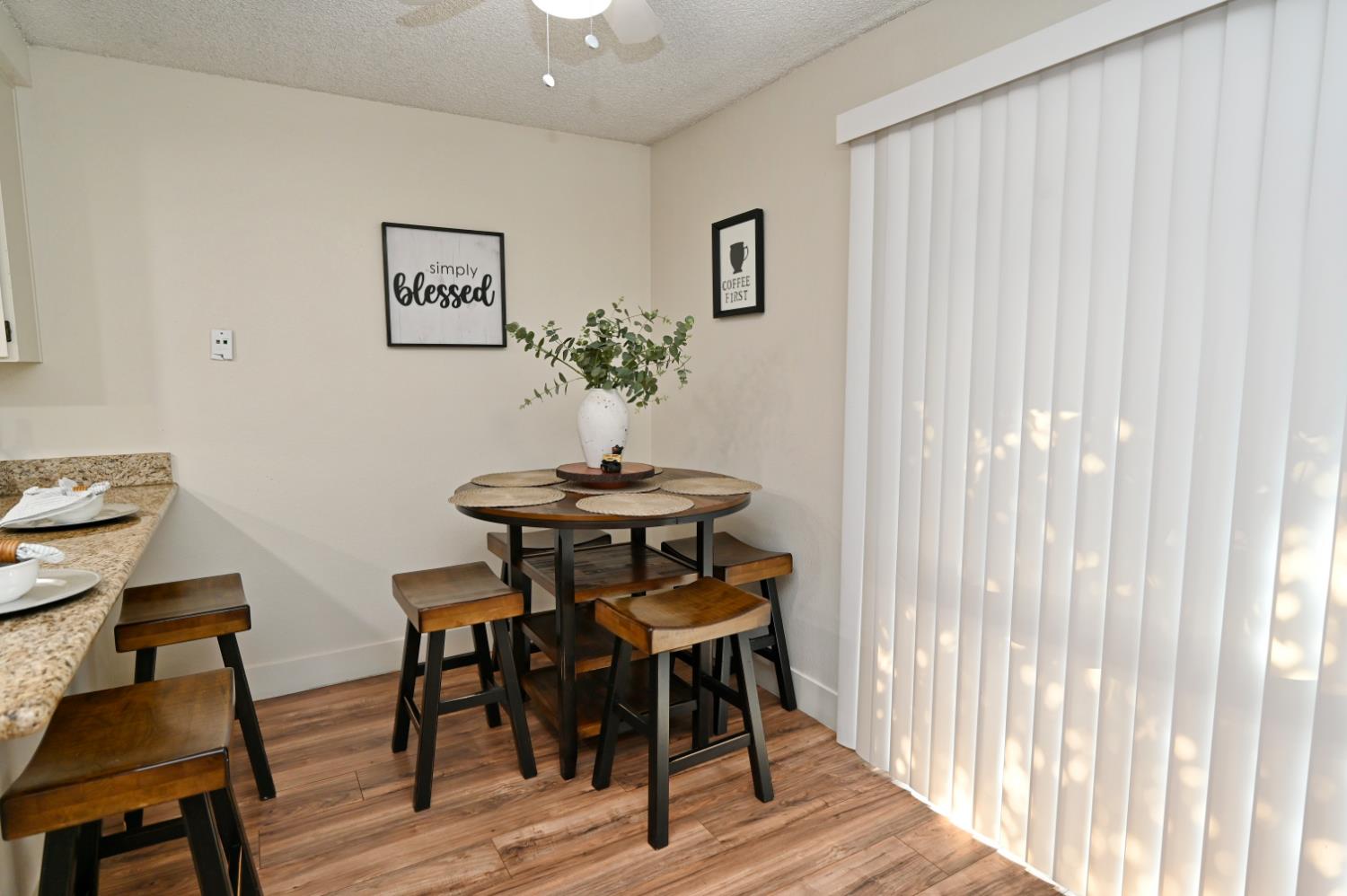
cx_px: 674
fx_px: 710
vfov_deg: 64.5
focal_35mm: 19
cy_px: 448
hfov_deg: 86.9
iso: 560
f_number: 4
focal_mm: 19
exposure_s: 1/60
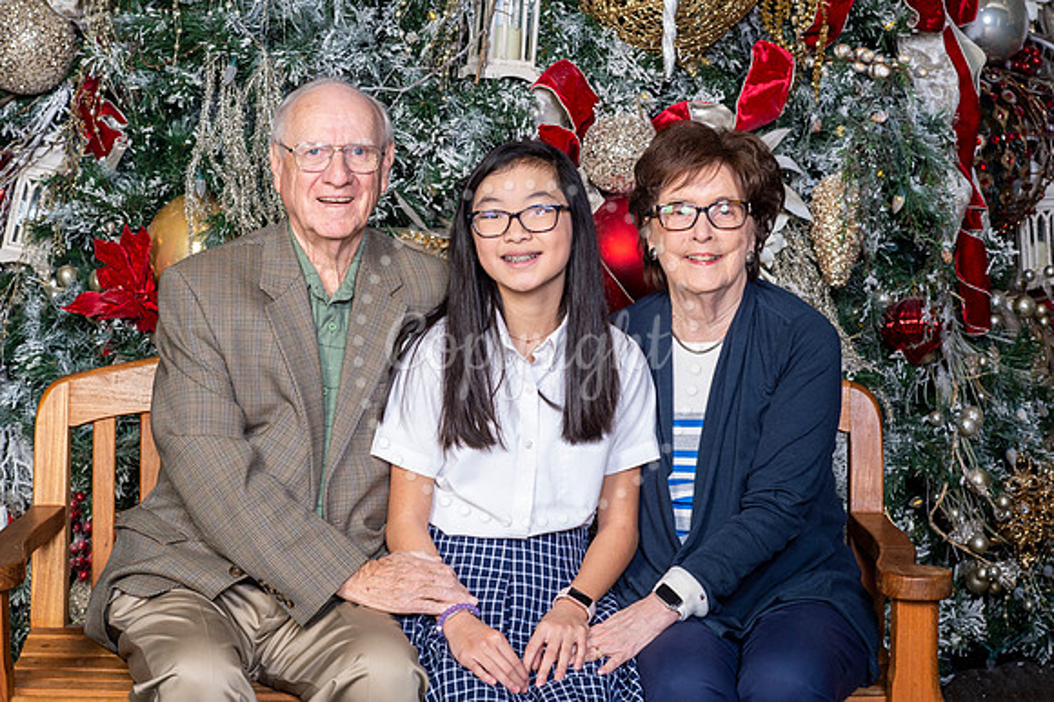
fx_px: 2487
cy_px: 351
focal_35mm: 85
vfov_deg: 16.1
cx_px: 527
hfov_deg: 23.9
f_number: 8
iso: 400
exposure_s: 1/125
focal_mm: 85
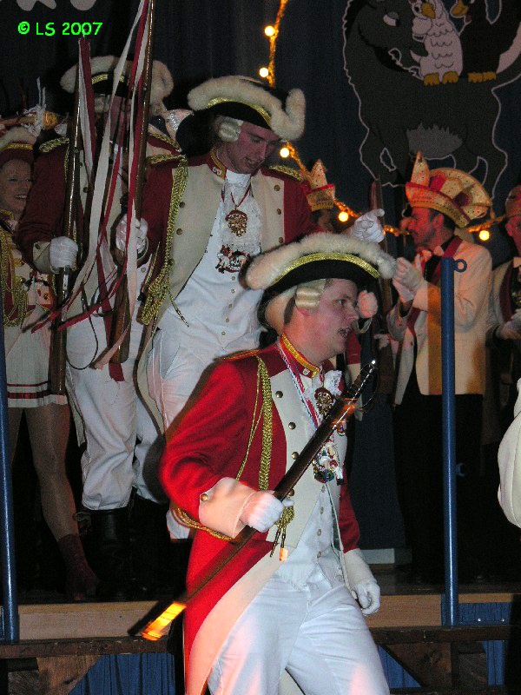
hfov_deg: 12.9
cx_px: 260
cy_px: 348
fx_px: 2308
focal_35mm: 115
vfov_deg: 17.1
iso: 200
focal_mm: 29.3
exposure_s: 1/60.1
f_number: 4.2
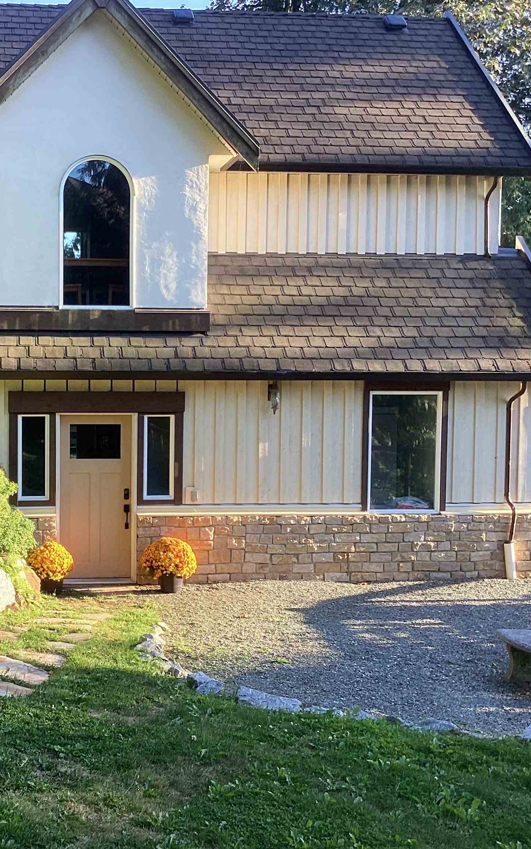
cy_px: 426
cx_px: 84
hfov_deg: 28.4
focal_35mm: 44
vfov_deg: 45.3
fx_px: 1019
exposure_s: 1/120
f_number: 2.4
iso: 40
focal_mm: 3.3
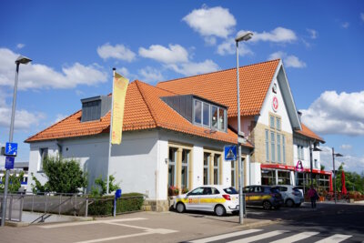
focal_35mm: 35
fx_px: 354
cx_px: 182
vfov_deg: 37.9
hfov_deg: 54.4
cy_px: 122
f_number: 8
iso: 100
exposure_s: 1/400
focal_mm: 35
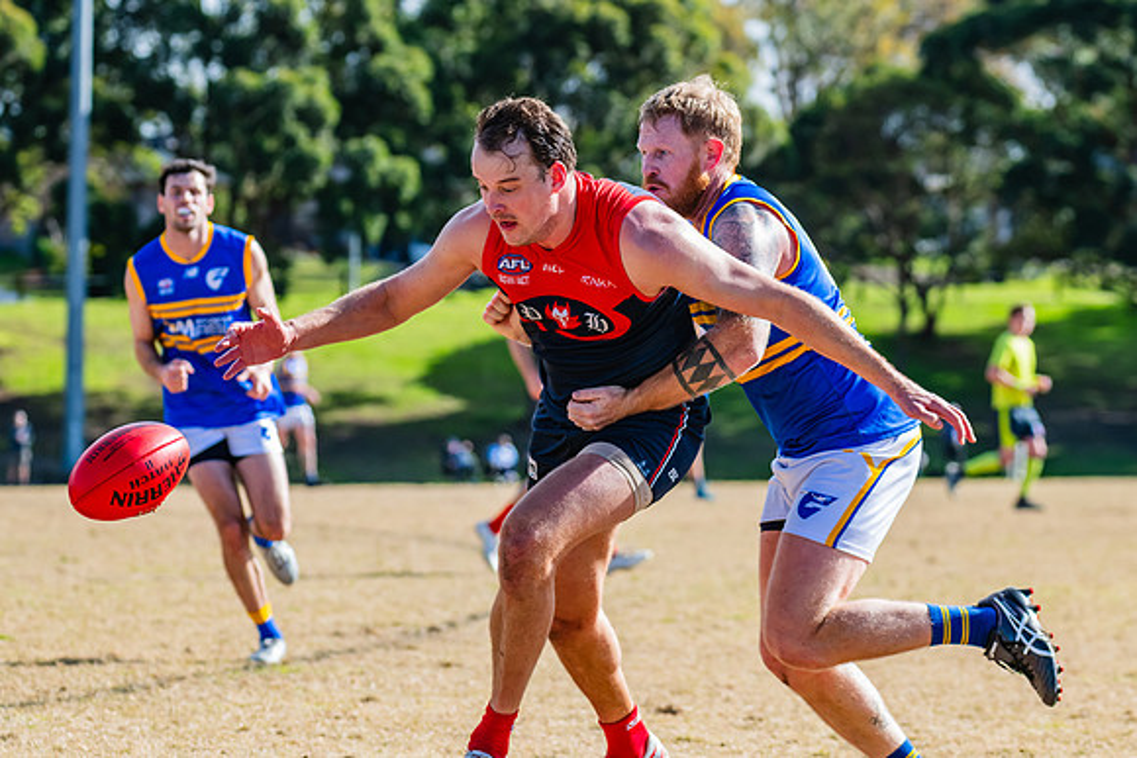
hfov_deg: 10.9
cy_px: 367
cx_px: 613
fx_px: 5966
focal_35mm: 189
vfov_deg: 7.3
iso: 640
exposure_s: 1/1600
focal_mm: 170
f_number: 6.3
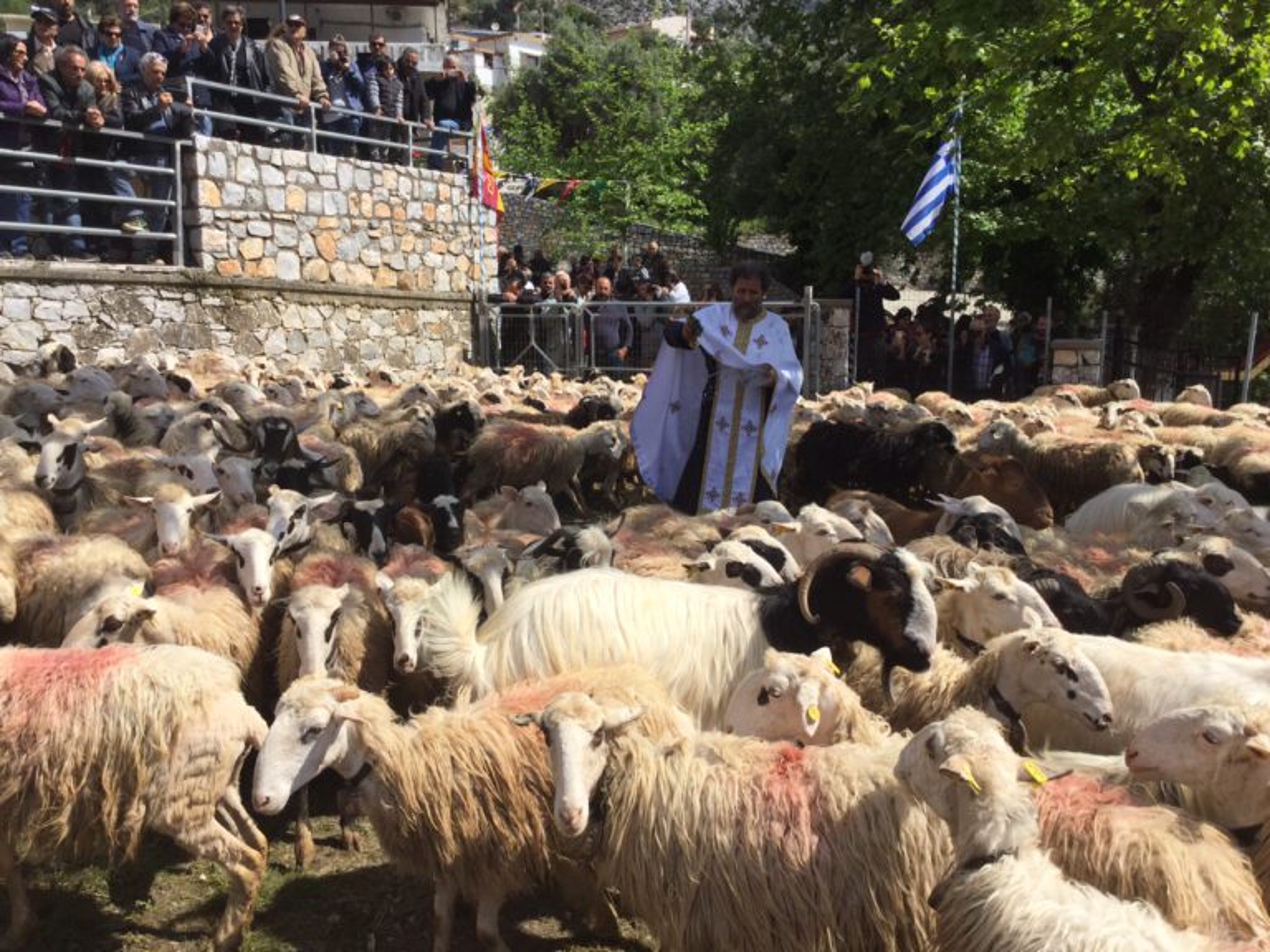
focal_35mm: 31
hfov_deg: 58.4
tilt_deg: -16.9
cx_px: 635
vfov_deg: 45.4
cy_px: 476
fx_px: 1137
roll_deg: -0.4
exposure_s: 1/1773
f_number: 2.4
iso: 25
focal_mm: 3.3
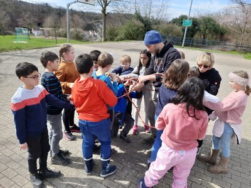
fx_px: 181
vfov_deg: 54.9
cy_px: 94
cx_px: 126
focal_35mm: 25
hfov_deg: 69.4
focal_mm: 4.6
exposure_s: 1/440
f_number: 2
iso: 20
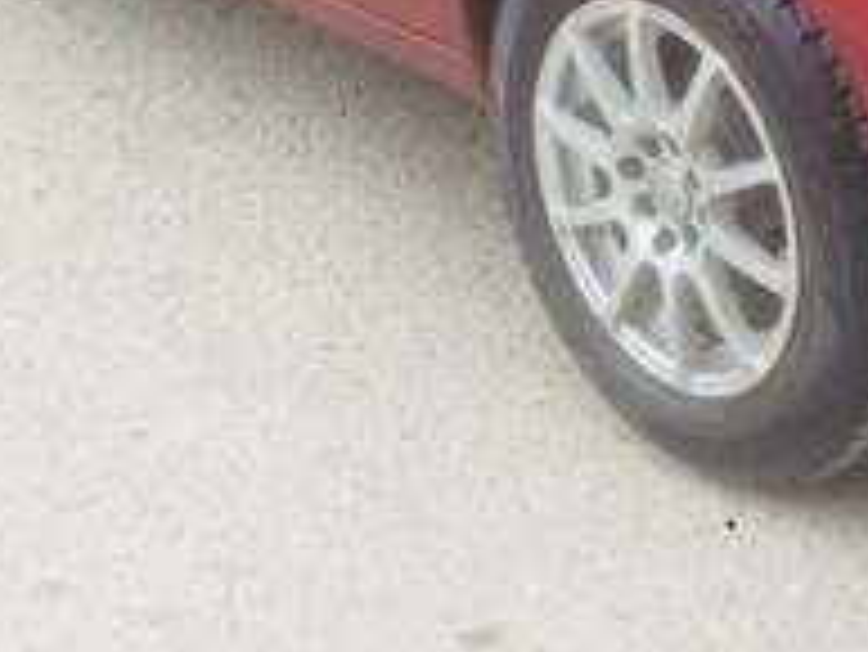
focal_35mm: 99
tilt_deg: -28.3
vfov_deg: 14.3
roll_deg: +4.0
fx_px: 2484
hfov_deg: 19.4
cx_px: 805
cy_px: -209
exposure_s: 1/111
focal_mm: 4.15
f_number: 2.2
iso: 32
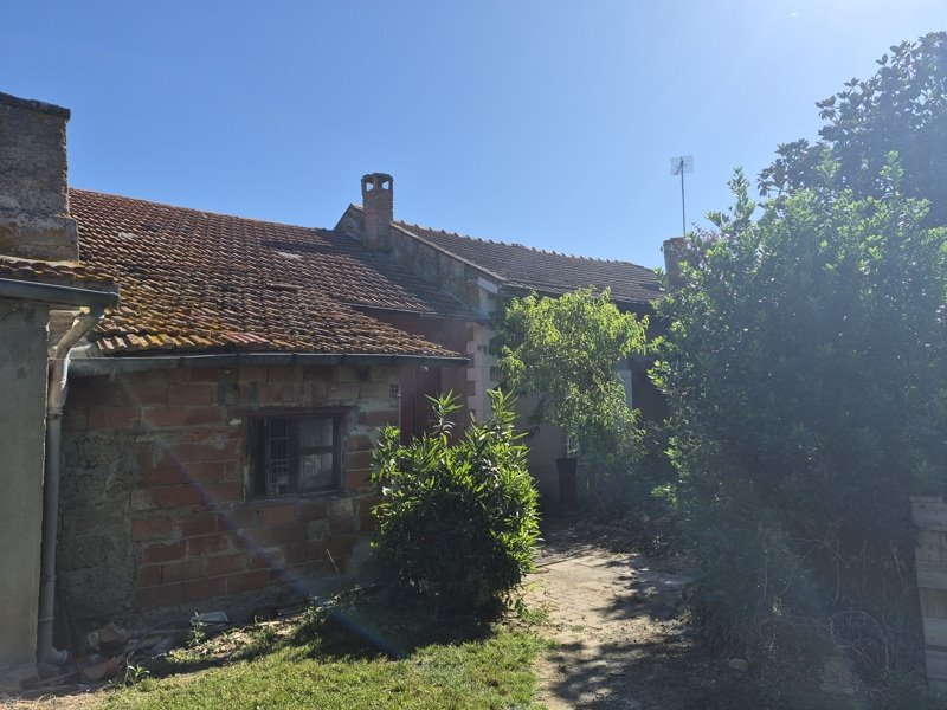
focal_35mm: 23
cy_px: 355
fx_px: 629
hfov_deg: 73.9
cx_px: 474
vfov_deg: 58.9
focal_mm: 5.4
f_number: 1.8
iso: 80
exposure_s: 1/5072
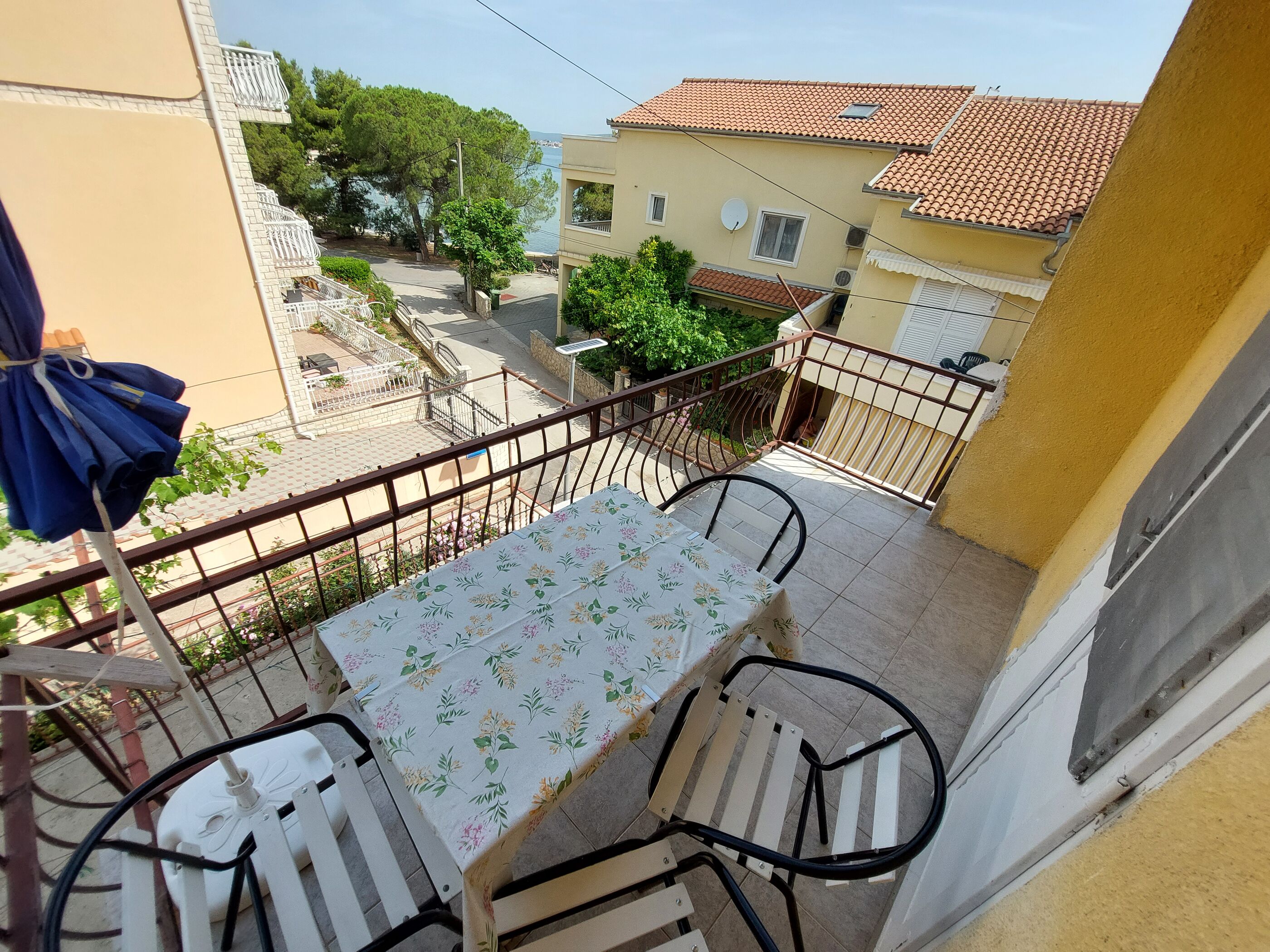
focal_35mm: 13
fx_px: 477
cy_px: 476
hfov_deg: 106.2
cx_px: 635
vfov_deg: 89.9
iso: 50
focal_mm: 1.74
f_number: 2.2
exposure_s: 1/1262
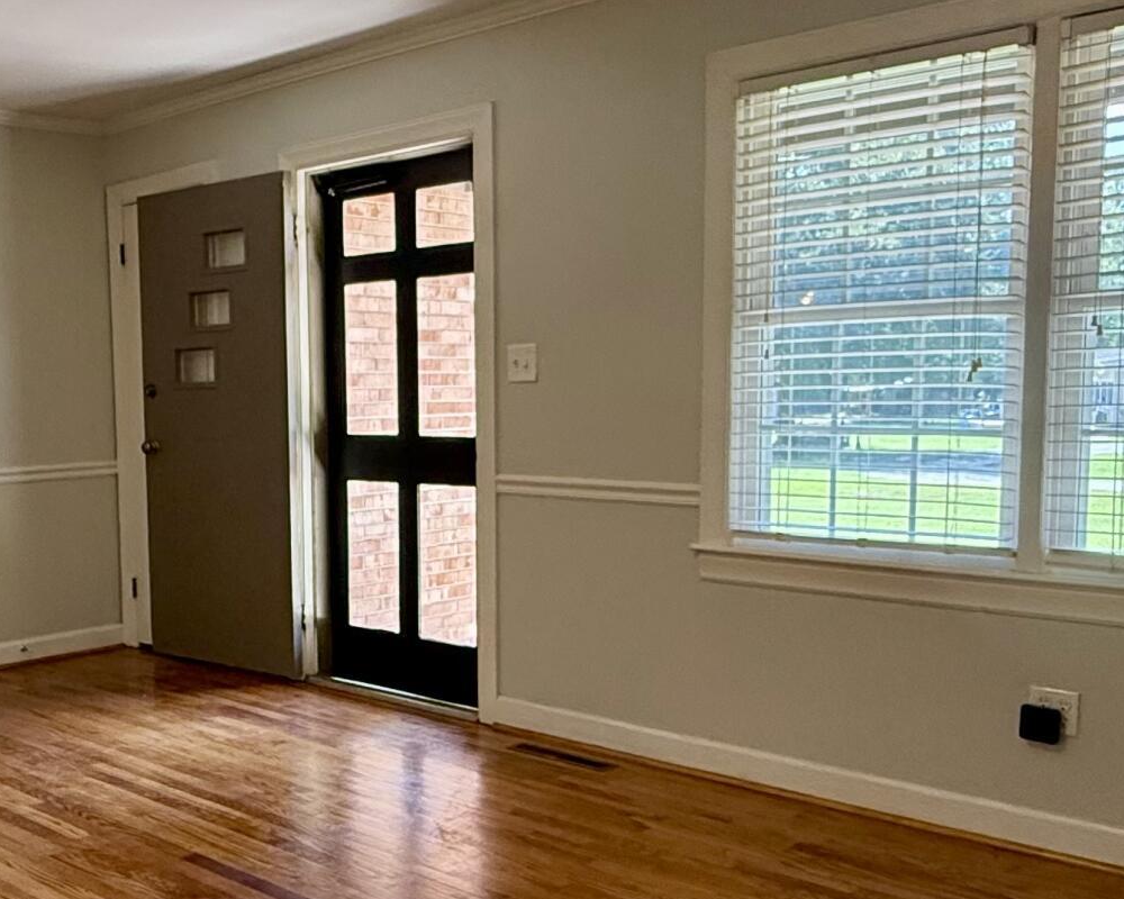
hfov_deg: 43.8
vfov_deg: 36.4
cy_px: 526
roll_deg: +0.7
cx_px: 330
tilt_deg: -5.2
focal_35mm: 41
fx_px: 1364
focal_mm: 2.22
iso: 250
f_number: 2.2
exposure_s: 1/120
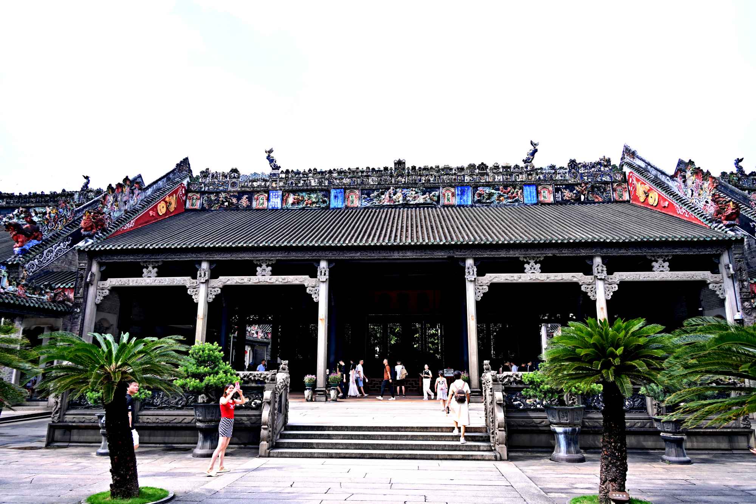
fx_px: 504
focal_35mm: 24
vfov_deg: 53.1
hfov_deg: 73.7
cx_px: 378
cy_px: 252
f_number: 4
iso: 100
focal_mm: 24
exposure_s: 1/250
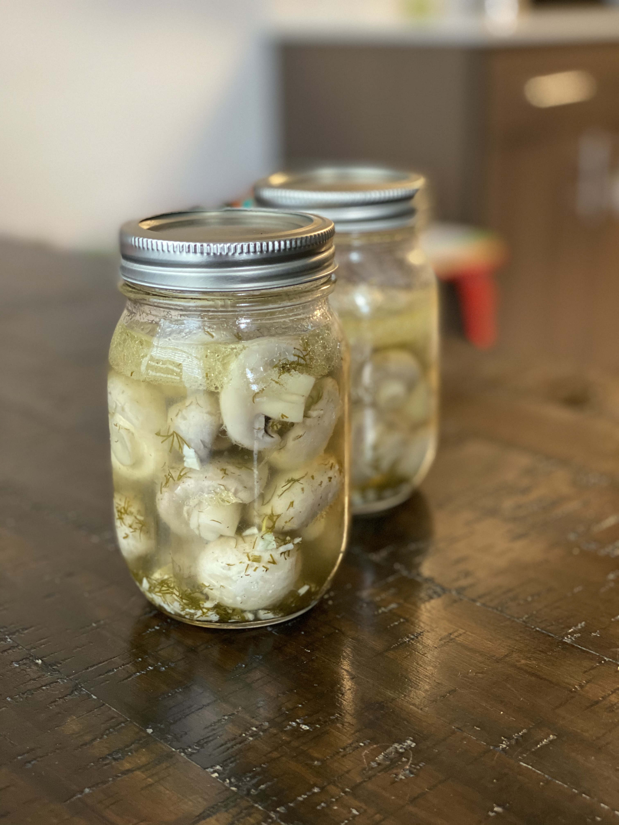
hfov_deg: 28.0
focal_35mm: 52
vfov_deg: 36.8
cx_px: 310
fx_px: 1240
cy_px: 412
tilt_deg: -16.6
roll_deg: +0.5
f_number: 2
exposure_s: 1/40
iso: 320
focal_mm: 6
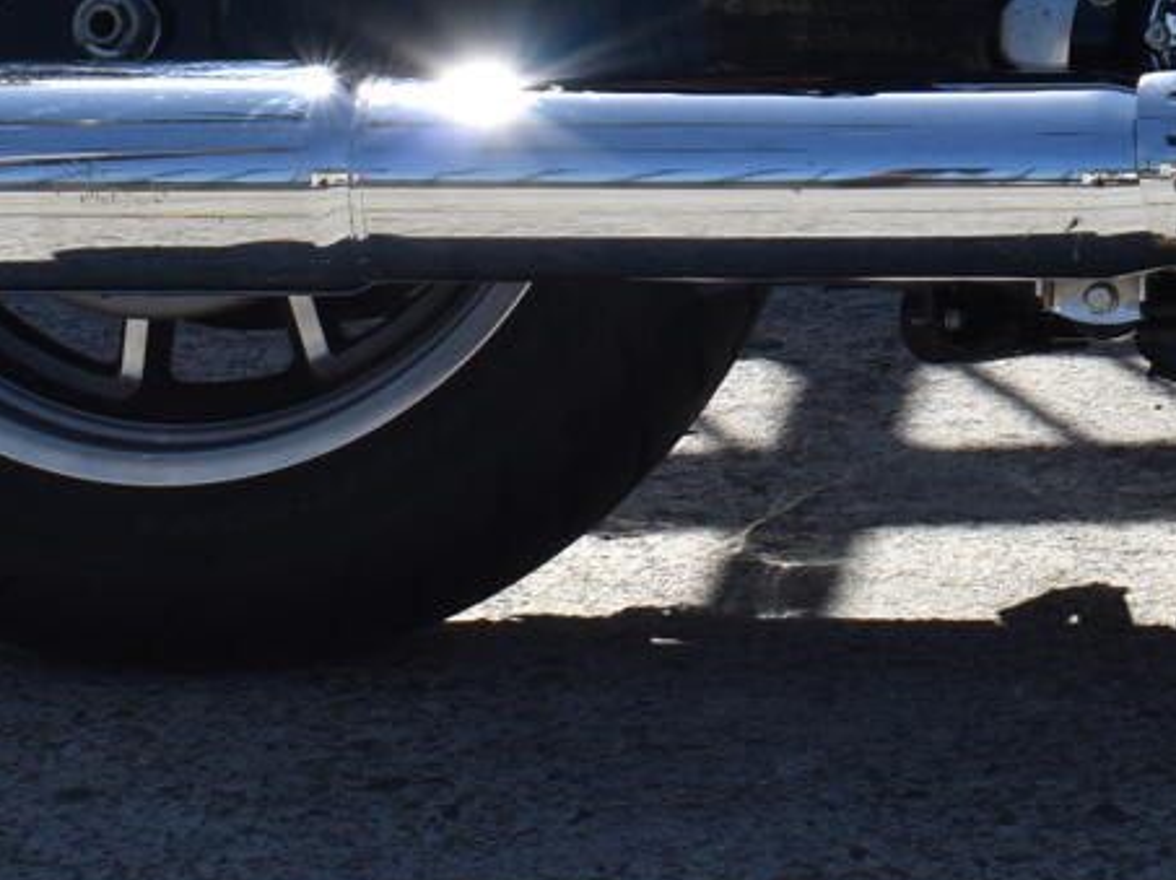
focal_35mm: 204
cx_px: 1638
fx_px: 6925
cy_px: -640
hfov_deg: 9.5
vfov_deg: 7.1
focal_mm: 32
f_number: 9
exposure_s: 1/320
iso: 100
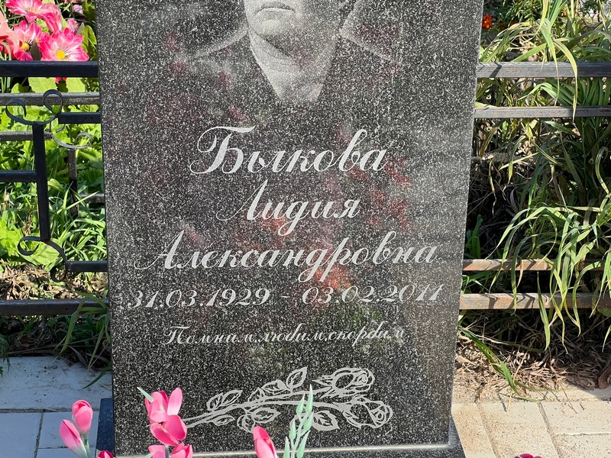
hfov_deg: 25.3
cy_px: 229
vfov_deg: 19.1
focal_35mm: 77
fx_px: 1359
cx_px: 306
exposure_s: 1/193
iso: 32
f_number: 2.8
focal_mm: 9
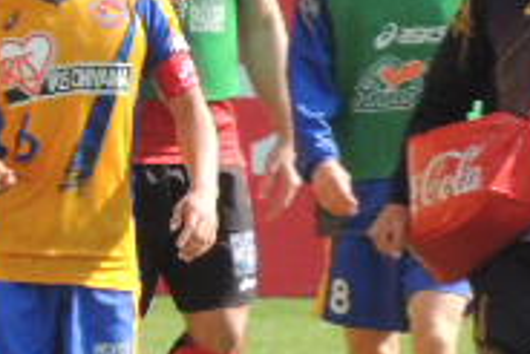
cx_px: -314
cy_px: 14
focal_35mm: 2706
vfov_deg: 0.5
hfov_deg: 0.8
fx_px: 39869
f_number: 5.1
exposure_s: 1/800
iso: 400
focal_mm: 133.7
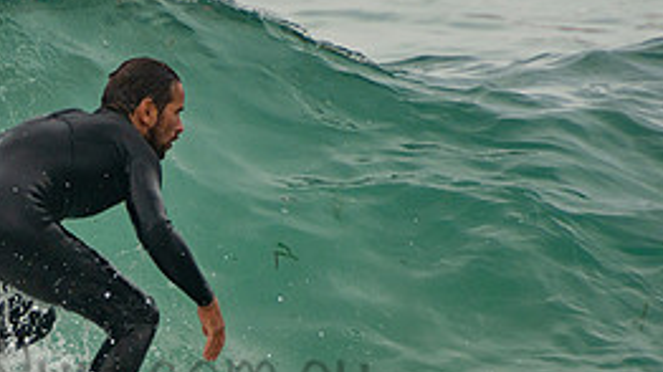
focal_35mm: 1394
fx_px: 24492
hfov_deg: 1.6
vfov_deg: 0.9
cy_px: 350
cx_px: 101
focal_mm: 400
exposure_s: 1/1250
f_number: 5.6
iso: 250
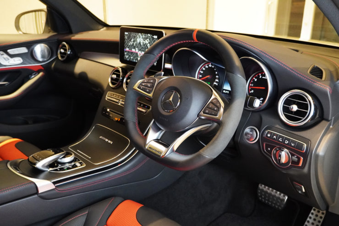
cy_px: 113
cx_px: 170
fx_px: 325
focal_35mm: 34
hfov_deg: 55.1
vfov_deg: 38.3
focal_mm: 23
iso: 5000
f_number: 4
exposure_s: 1/160
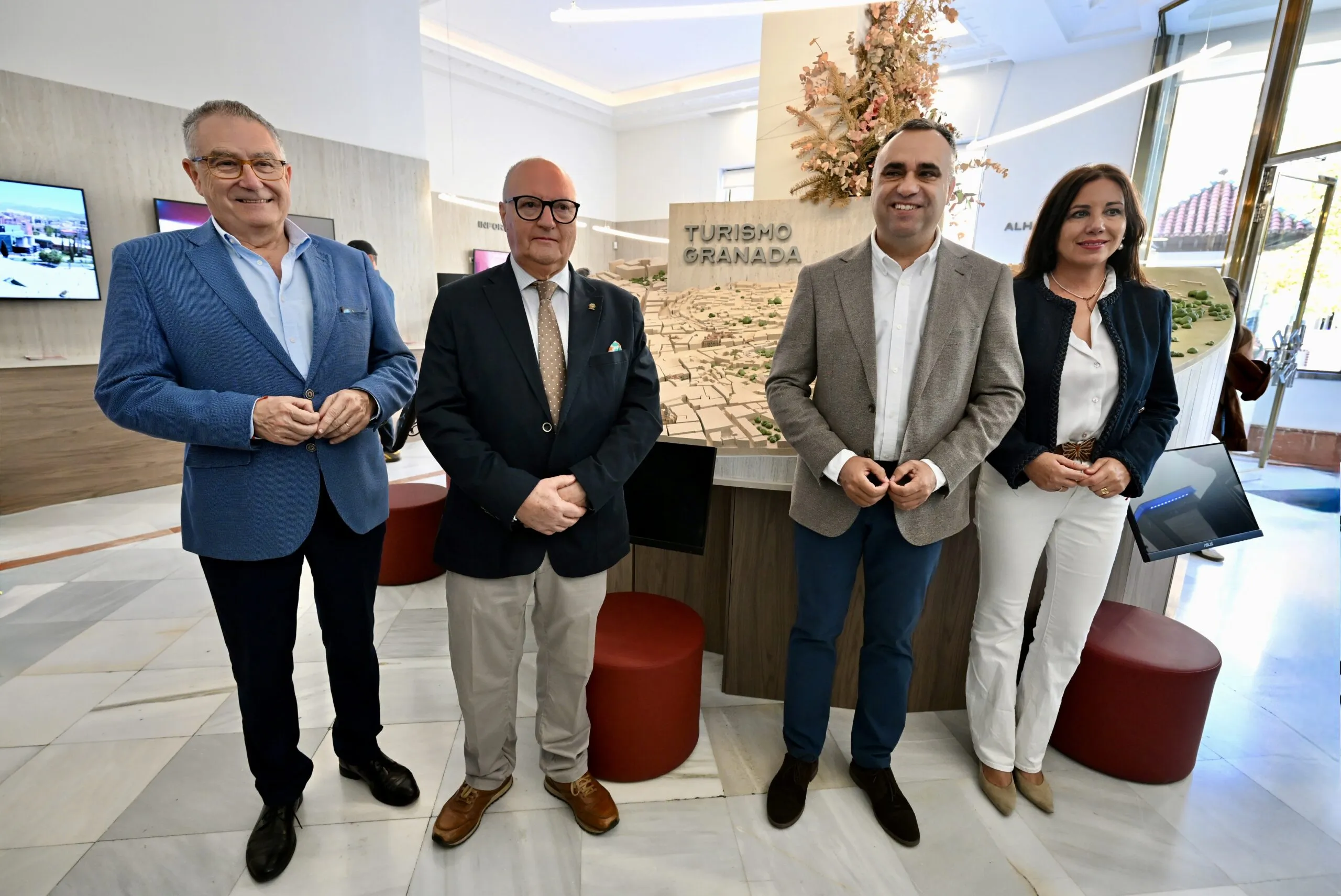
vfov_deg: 70.5
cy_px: 448
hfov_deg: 93.2
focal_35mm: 17
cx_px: 670
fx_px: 634
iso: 2500
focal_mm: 17
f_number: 4.5
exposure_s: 1/125
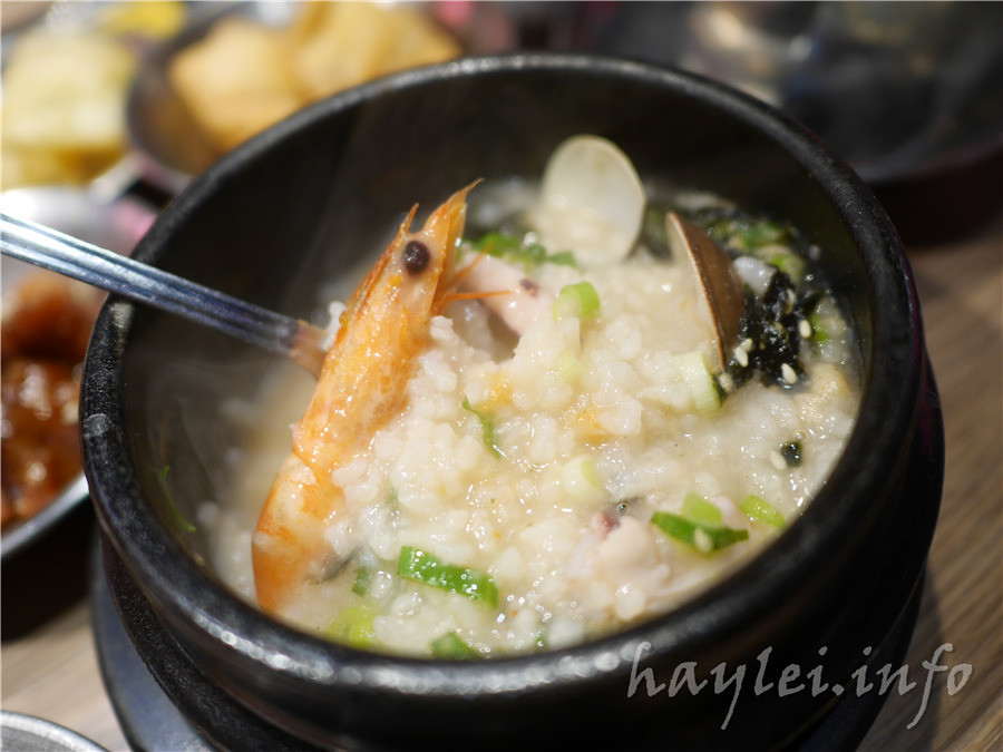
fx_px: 869
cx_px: 502
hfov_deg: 60.0
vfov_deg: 46.8
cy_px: 376
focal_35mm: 30
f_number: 1.7
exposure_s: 1/60
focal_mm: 15
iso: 200
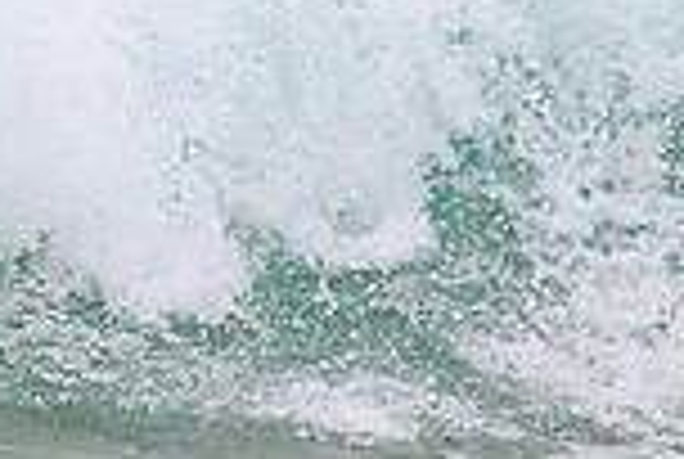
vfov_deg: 0.6
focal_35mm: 2468
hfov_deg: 0.8
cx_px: -551
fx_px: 46983
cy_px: -355
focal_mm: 630
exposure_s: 1/2000
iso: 1250
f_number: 11
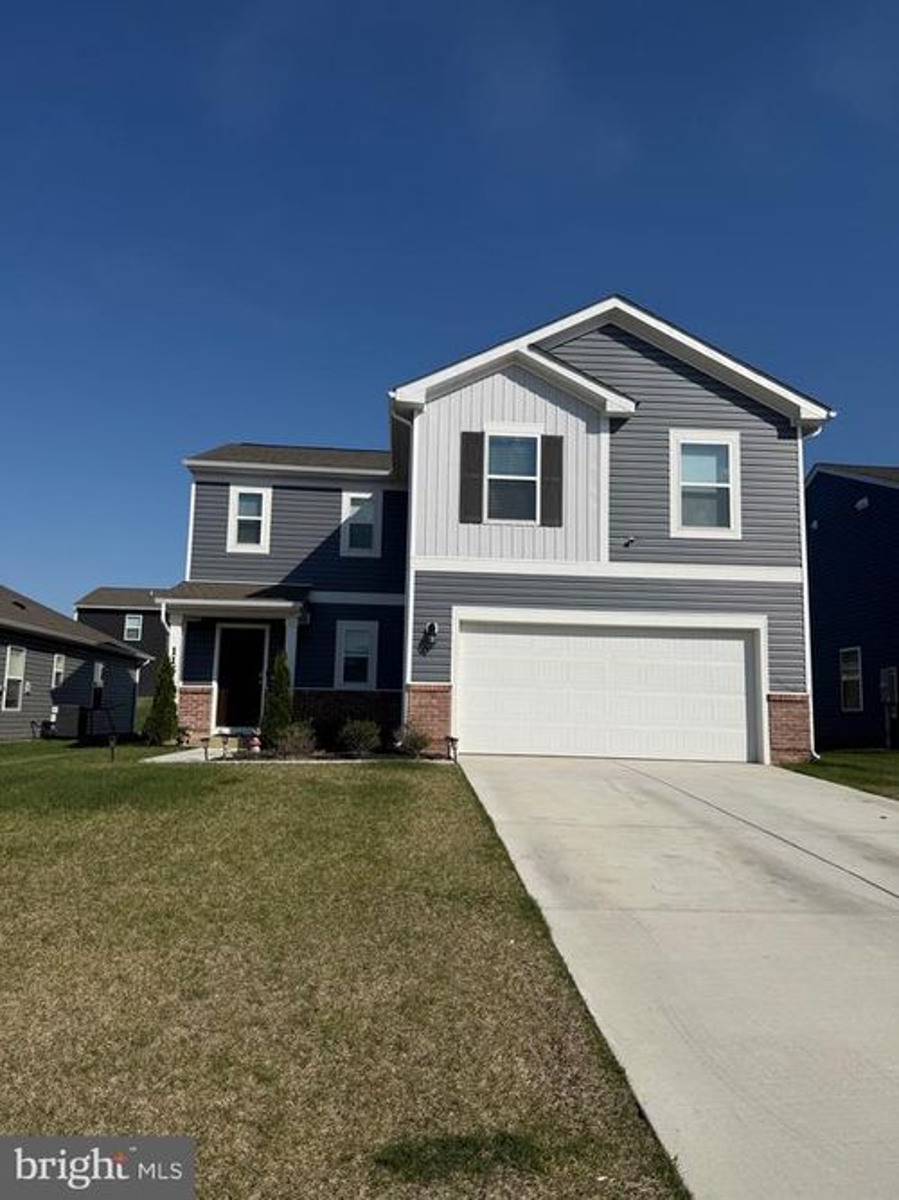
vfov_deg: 71.6
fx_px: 831
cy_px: 600
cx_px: 450
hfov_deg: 56.8
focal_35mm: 24
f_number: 1.78
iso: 80
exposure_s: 1/10309
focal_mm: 6.76
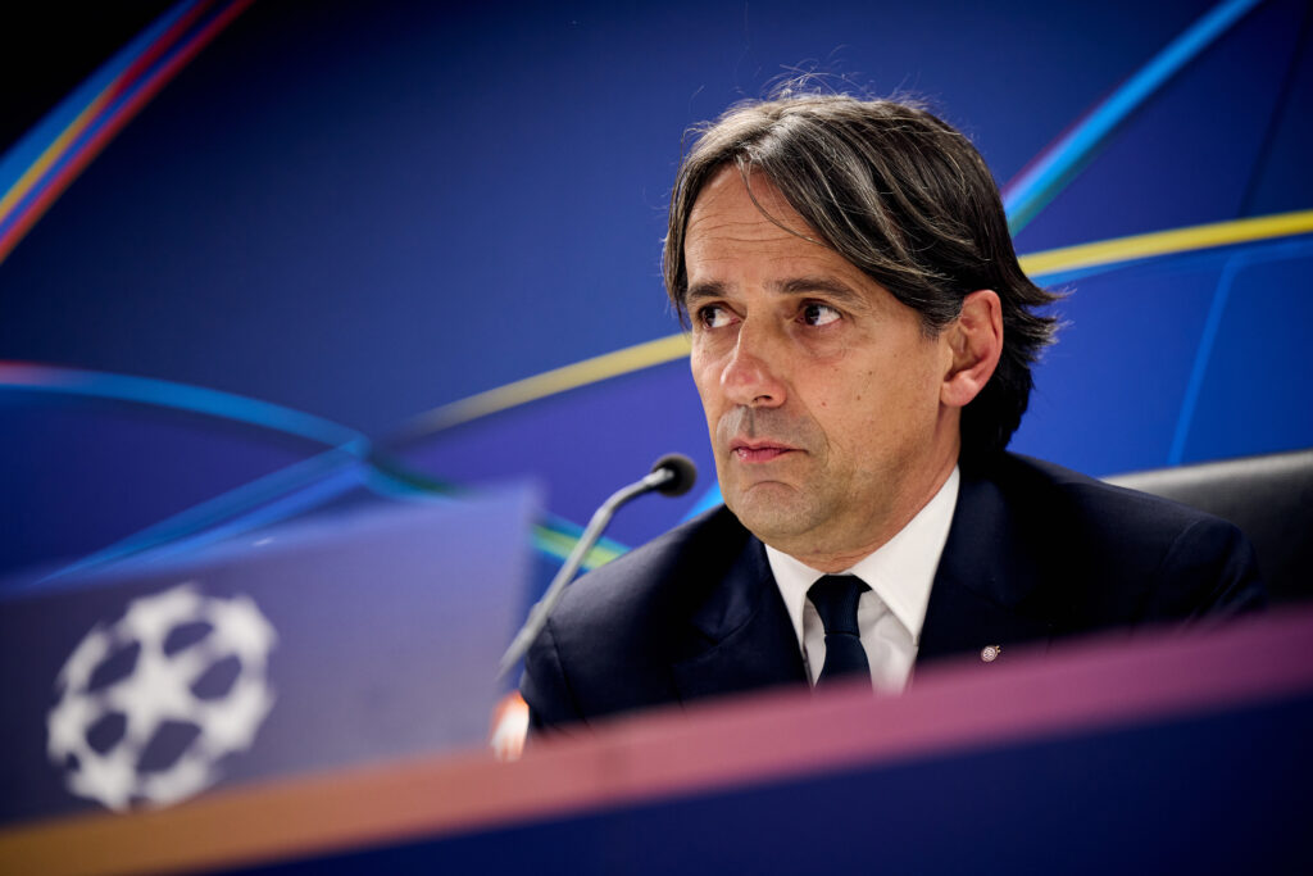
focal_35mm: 140
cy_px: 438
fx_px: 5106
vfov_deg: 9.8
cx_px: 656
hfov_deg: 14.7
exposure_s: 1/320
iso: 720
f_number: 2.8
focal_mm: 140
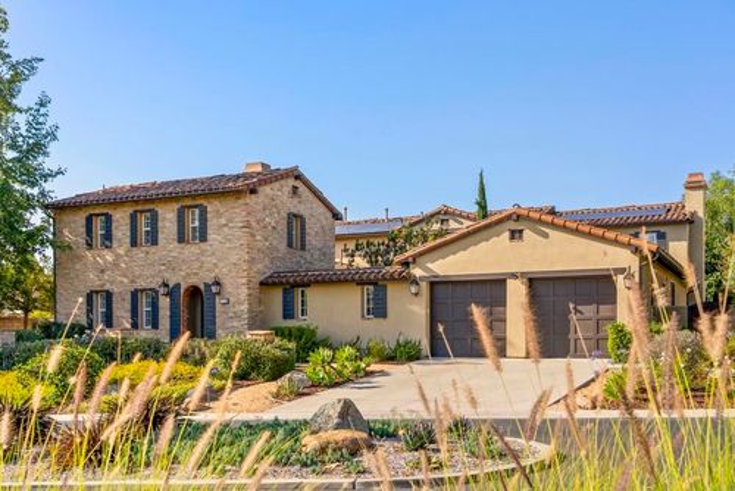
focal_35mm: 36
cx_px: 368
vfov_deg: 36.9
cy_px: 246
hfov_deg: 53.1
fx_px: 735
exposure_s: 1/1600
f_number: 8
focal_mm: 36
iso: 800
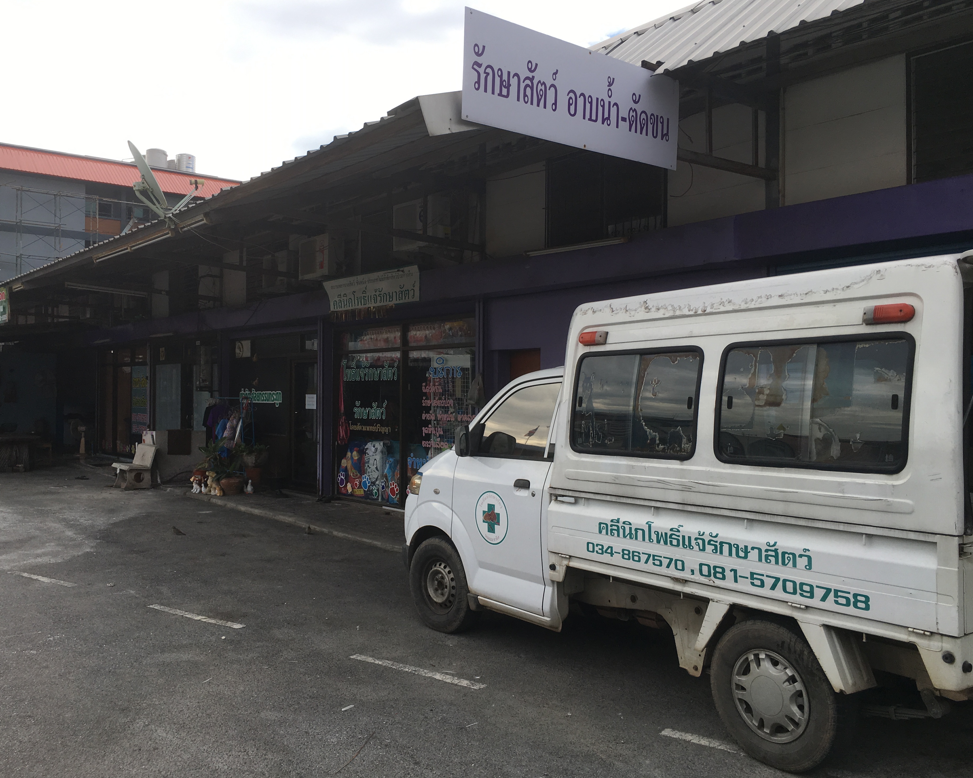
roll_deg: -0.1
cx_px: 442
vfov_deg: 47.1
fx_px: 893
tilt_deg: +0.5
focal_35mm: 31
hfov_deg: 57.1
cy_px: 389
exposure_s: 1/718
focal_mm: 4.15
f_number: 2.2
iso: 25
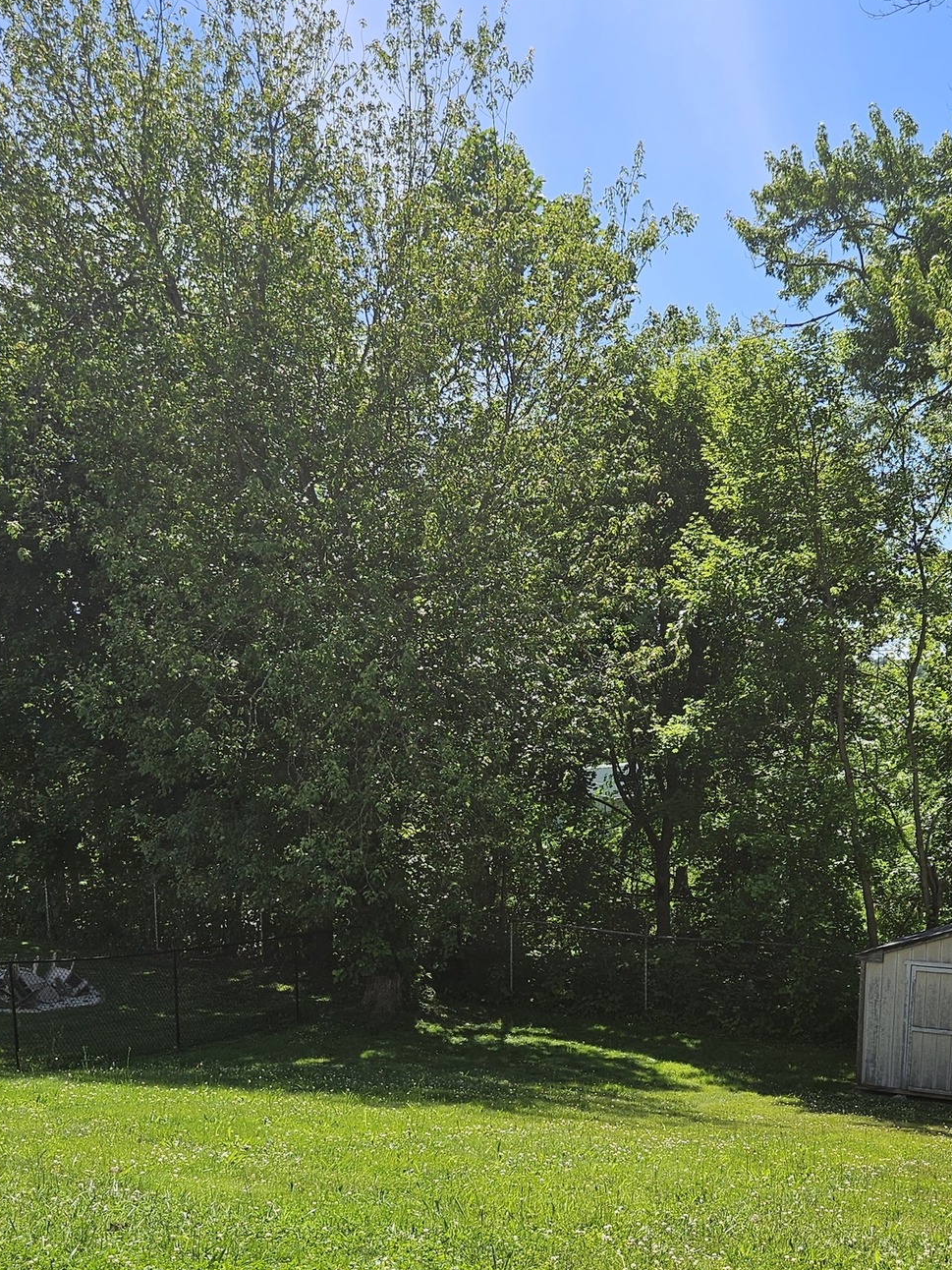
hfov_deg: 35.1
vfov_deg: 43.5
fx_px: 1503
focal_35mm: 41
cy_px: 1031
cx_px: 552
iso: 25
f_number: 1.8
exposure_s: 1/1550
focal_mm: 5.4
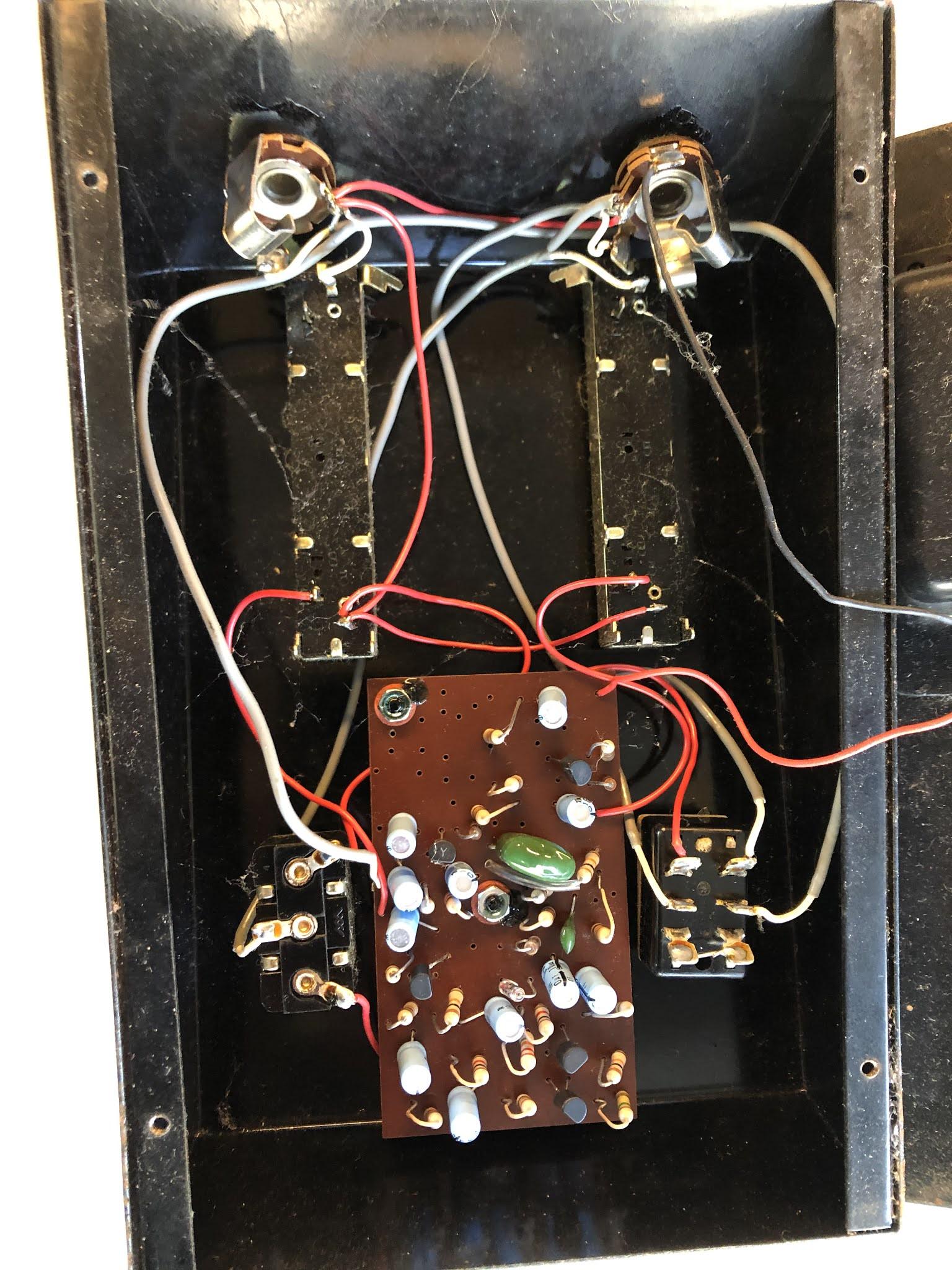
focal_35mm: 28
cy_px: 635
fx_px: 1027
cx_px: 476
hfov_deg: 49.7
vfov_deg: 63.4
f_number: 1.8
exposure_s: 1/10
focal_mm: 3.99
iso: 100
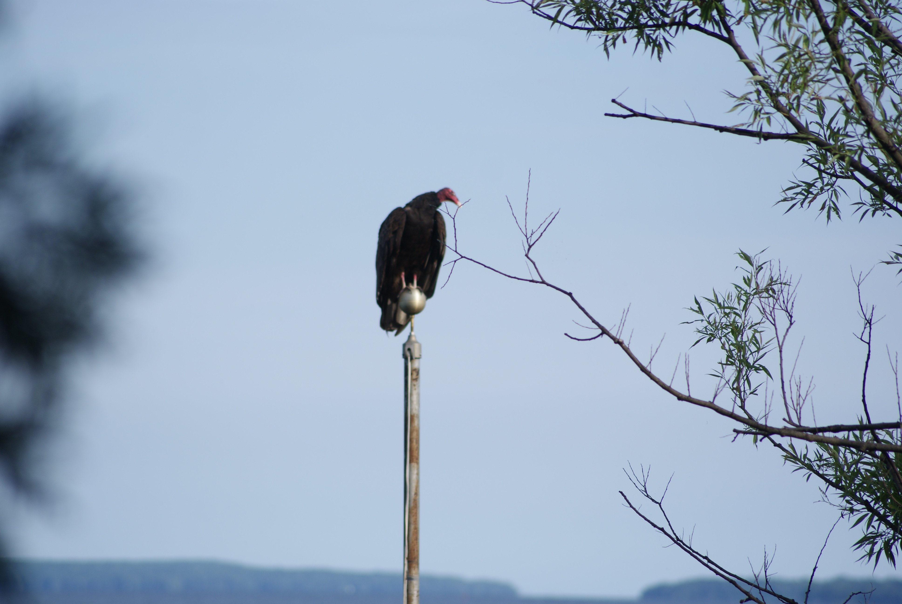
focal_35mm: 300
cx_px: 451
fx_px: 7526
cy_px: 302
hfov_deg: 6.9
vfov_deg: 4.6
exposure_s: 1/400
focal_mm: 200
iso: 100
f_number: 6.3
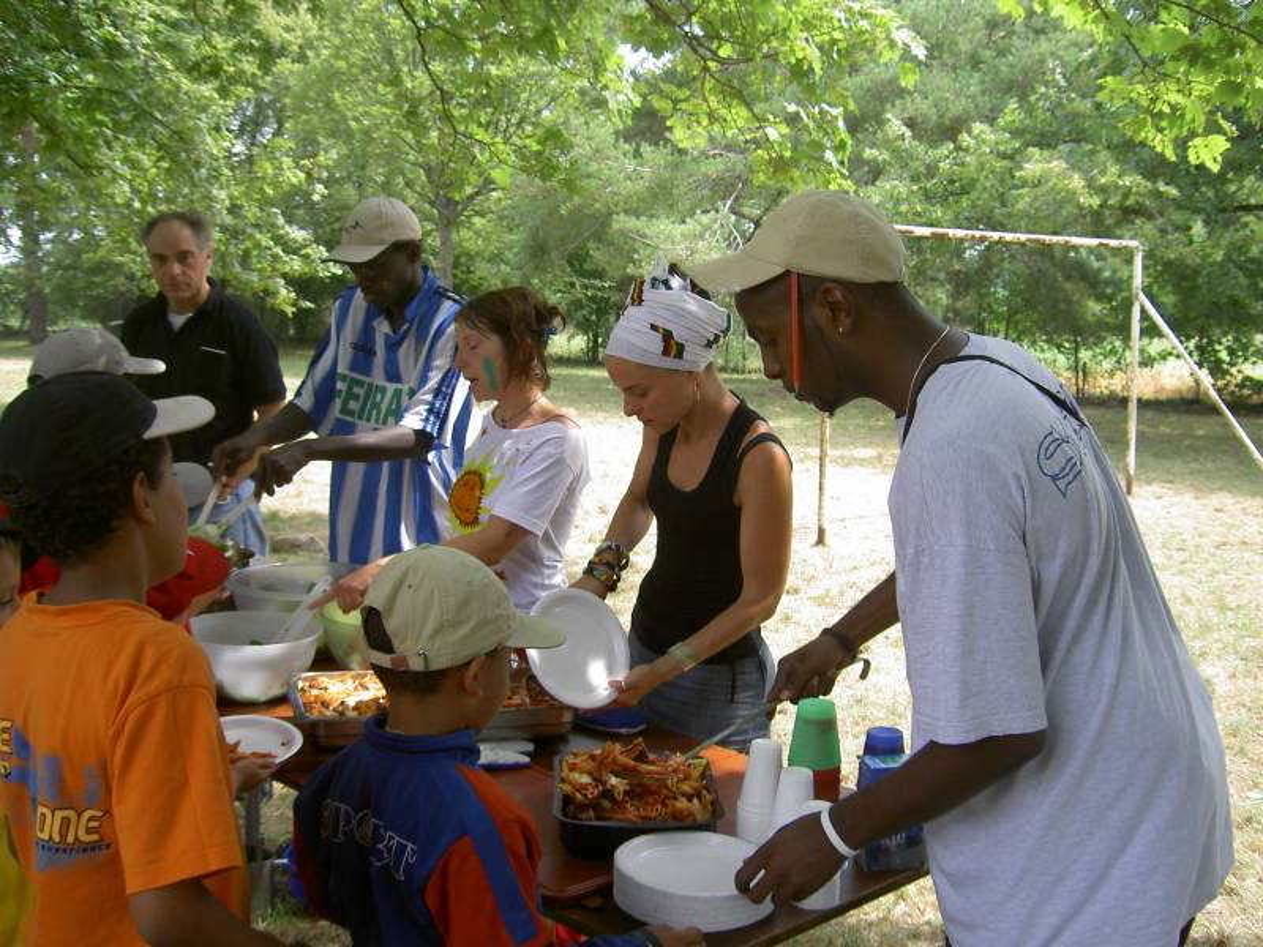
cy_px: 474
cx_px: 632
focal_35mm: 39
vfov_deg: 36.8
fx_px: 1423
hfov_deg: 47.9
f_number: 2.8
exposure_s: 1/125
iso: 100
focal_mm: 8
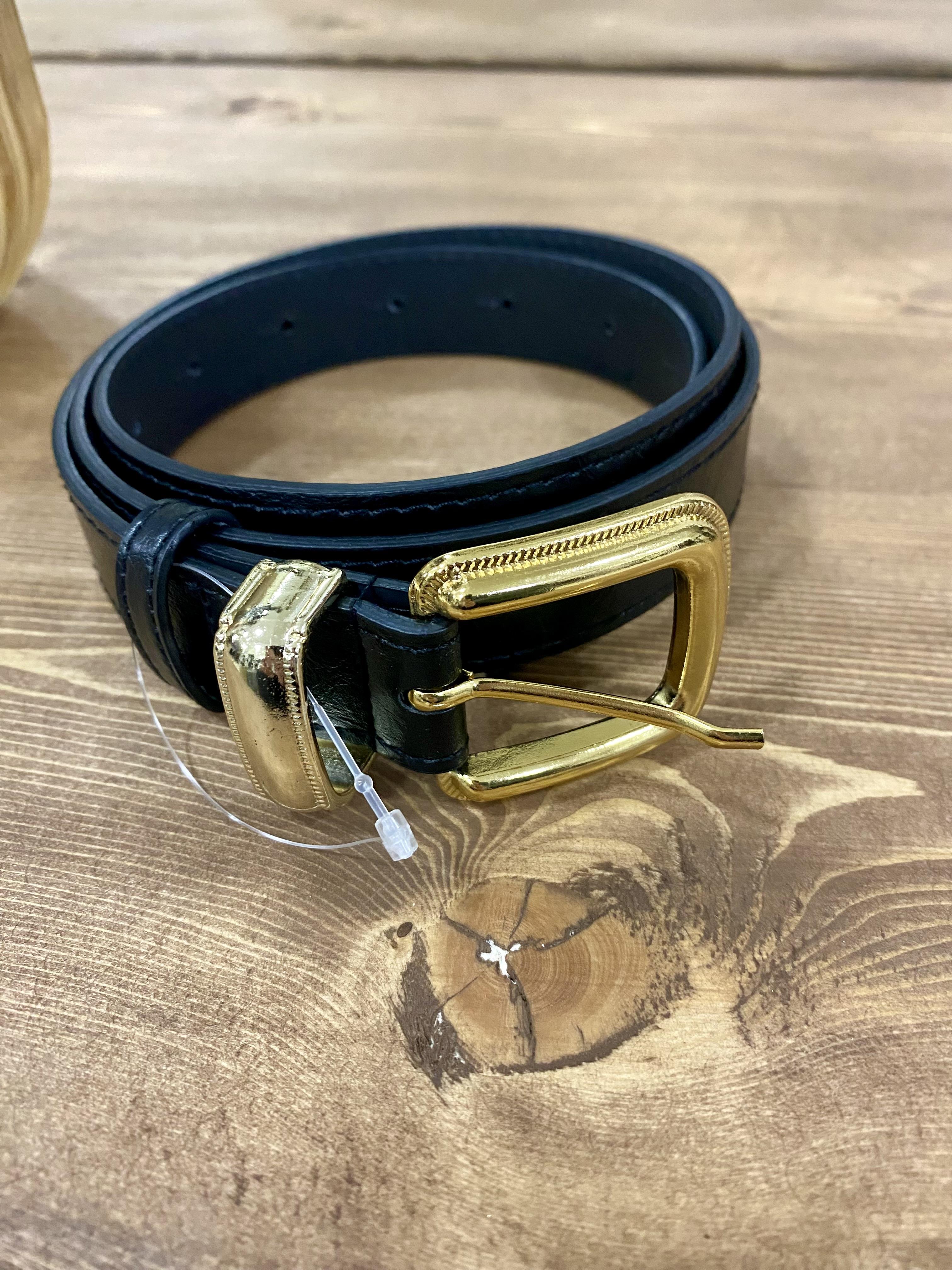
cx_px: 476
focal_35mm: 25
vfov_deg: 69.4
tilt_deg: -41.7
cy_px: 635
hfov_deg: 54.9
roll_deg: +0.4
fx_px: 917
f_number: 1.8
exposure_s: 1/50
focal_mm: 4.25
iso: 400
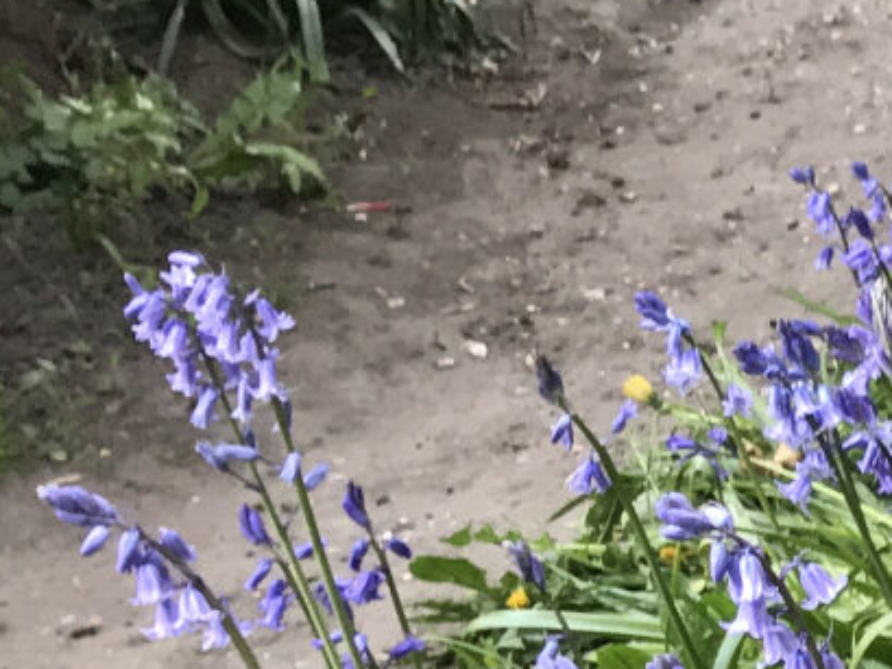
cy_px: 767
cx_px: 1832
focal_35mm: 137
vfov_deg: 10.7
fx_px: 3531
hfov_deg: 12.5
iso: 40
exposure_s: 1/100
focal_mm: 3.99
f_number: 1.8
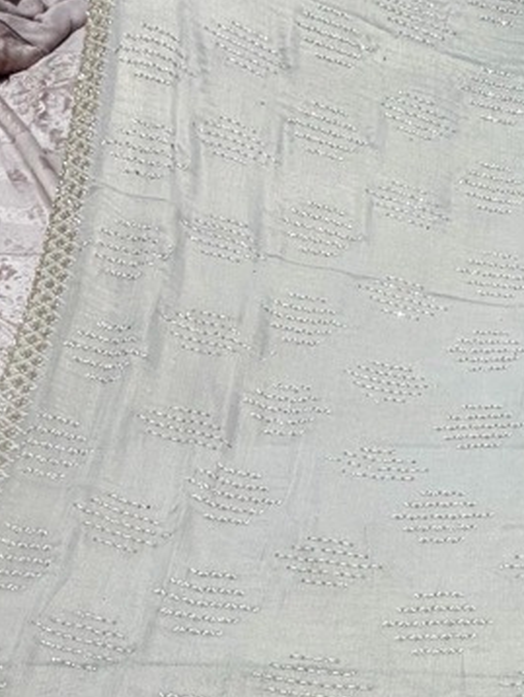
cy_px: 763
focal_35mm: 50
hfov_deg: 26.9
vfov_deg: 33.4
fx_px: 1008
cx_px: 565
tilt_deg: -53.0
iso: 160
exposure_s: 1/100
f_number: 2.2
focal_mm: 2.22
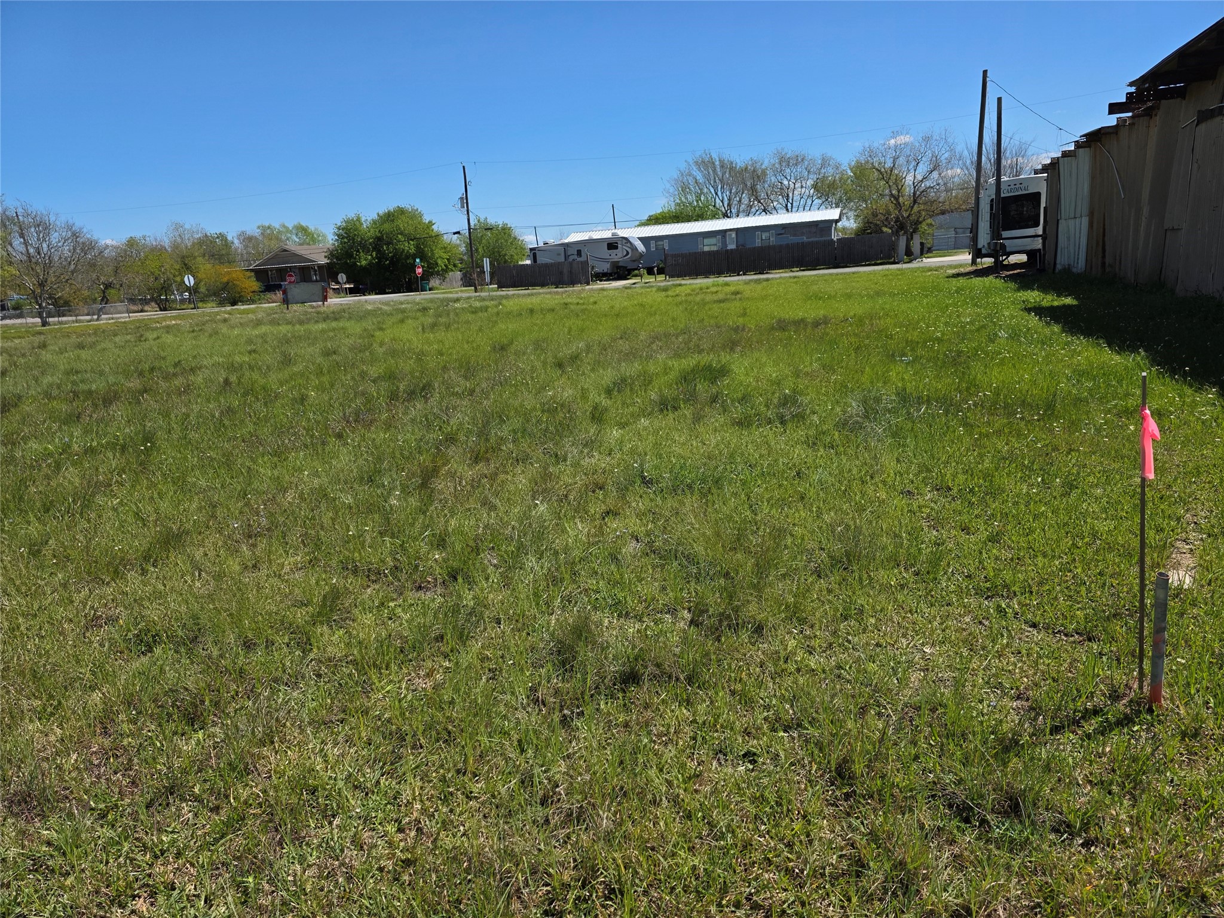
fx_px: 813
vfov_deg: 58.9
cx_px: 612
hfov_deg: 73.9
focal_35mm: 23
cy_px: 459
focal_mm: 6.3
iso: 80
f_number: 1.7
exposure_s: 1/7061
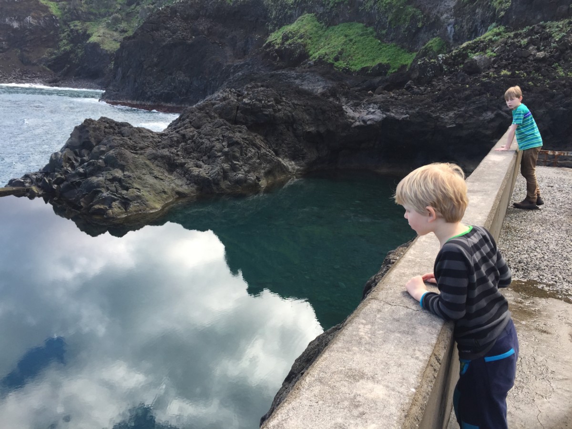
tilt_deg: -15.7
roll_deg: -3.1
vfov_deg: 48.2
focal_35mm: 29
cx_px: 286
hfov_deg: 61.7
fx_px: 479
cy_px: 214
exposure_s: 1/434
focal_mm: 4.15
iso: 32
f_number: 2.2
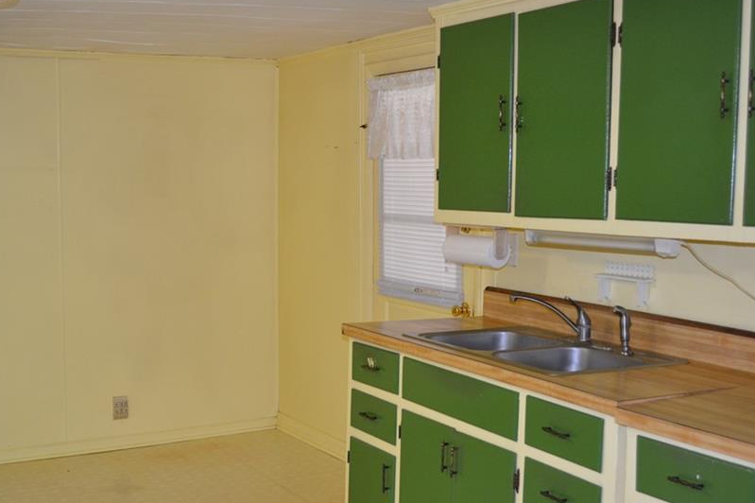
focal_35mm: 50
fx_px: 1048
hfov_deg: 39.5
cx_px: 325
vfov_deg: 27.0
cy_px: 280
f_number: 4.2
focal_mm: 26
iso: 900
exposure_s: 1/60
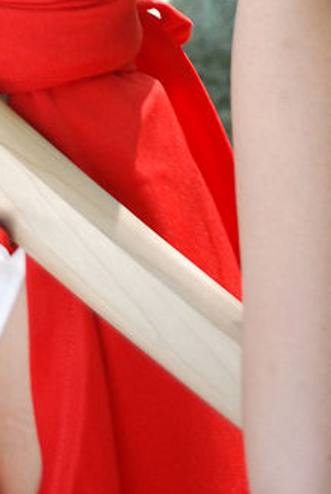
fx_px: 1815
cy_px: -394
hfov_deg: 10.3
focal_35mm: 132
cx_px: -32
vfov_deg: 13.8
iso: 400
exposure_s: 1/60
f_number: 4.2
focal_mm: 24
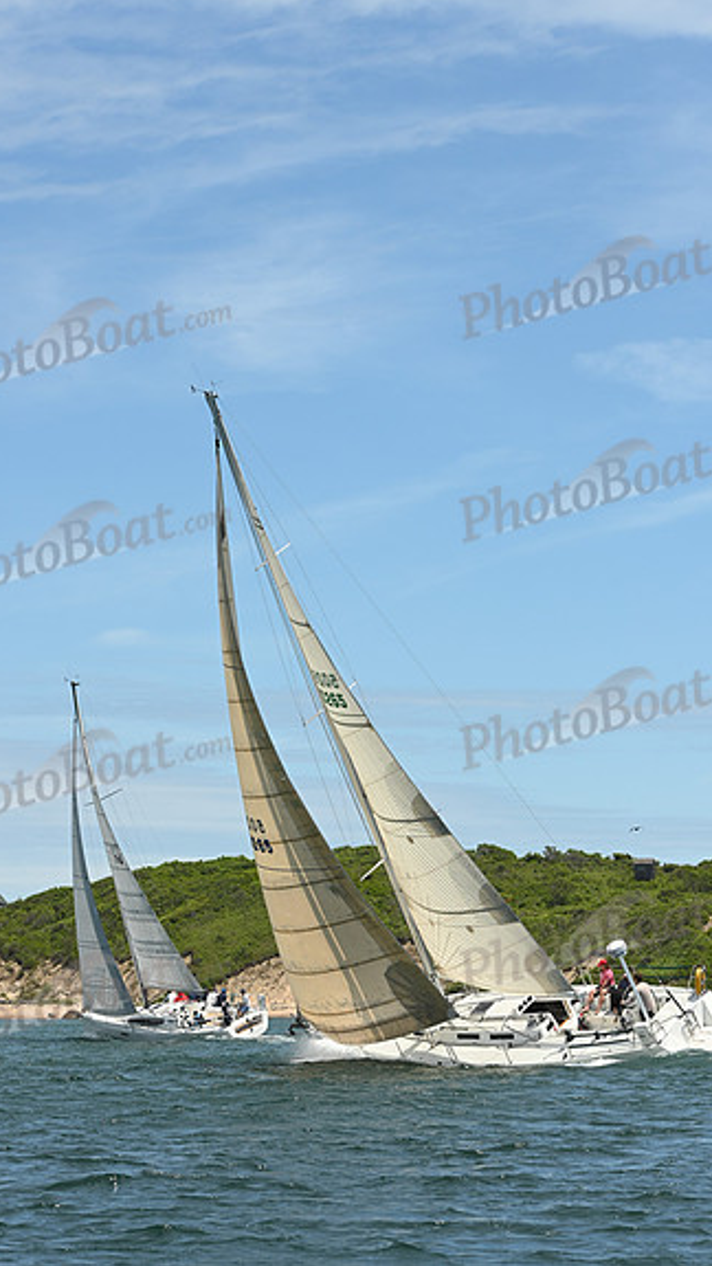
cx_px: 346
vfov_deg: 22.0
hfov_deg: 12.5
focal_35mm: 97
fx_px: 3256
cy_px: 631
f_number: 8
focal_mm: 92
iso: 320
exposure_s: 1/1000
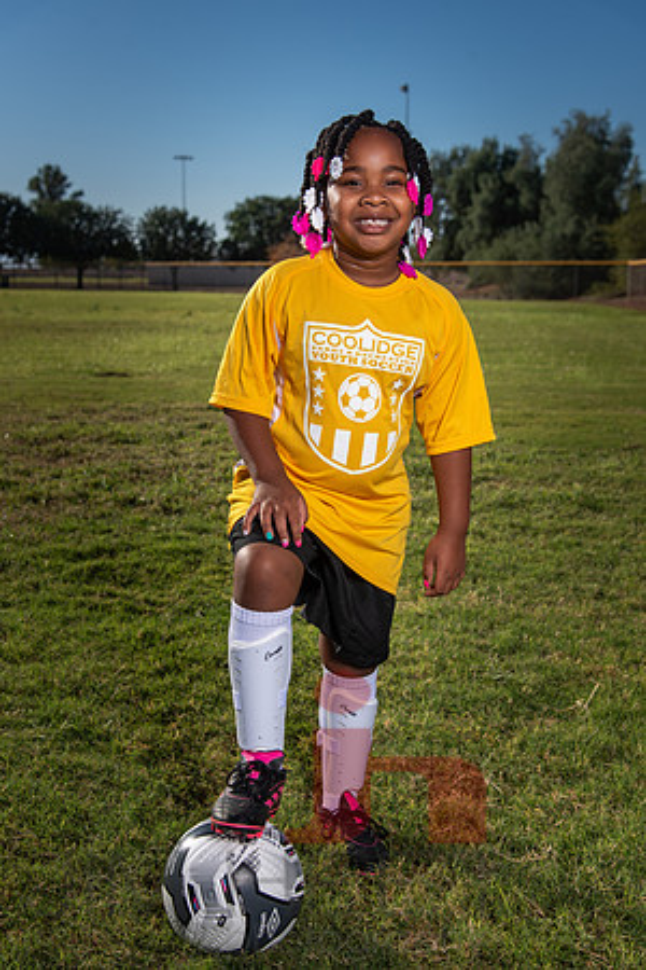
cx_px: 323
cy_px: 485
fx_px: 1238
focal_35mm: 46
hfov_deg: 29.2
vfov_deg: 42.7
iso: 100
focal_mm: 46
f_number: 5.6
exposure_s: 1/1000
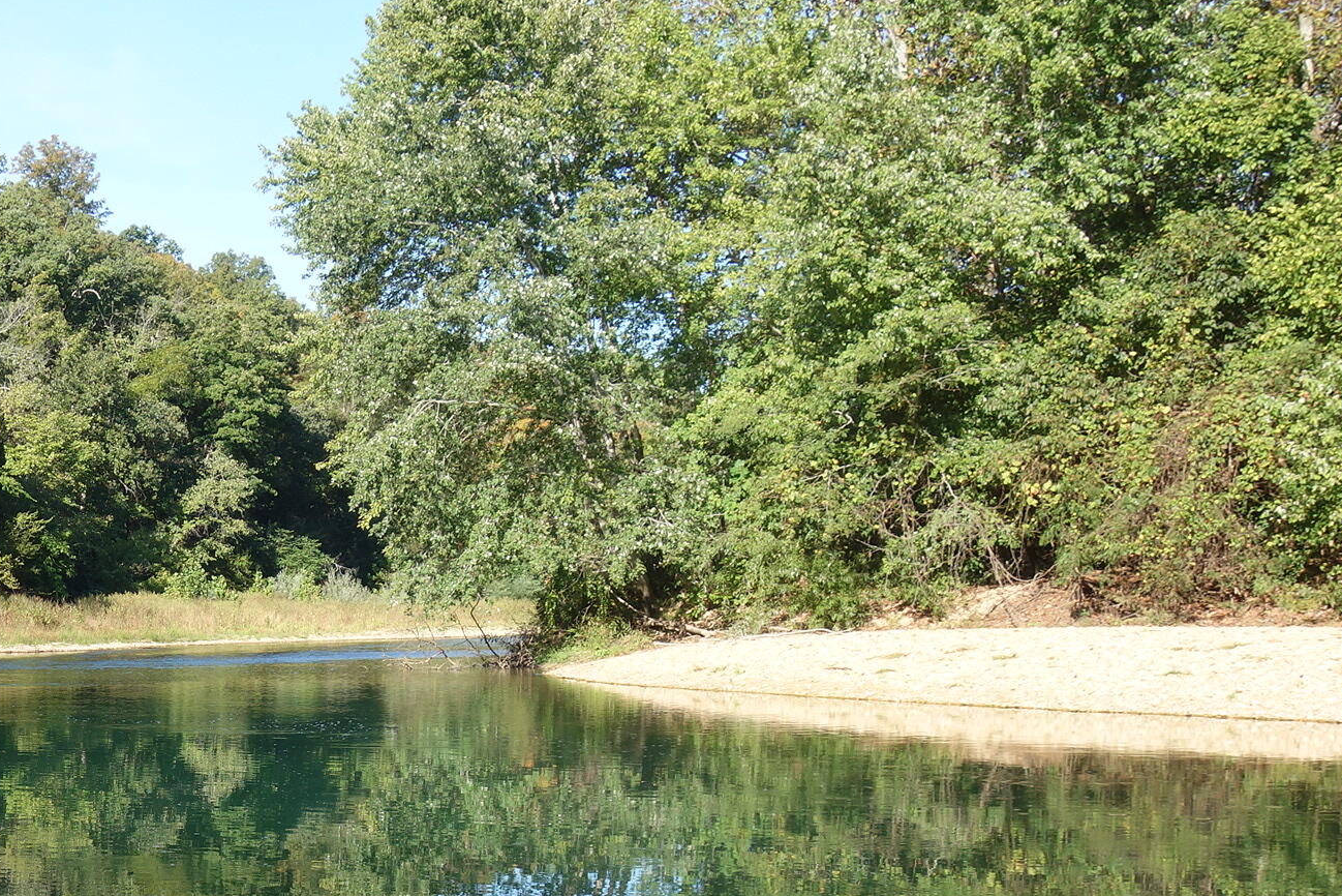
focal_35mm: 59
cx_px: -24
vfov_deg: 22.4
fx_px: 2200
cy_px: 823
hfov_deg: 31.2
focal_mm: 10.4
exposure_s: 1/160
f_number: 5.6
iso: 125
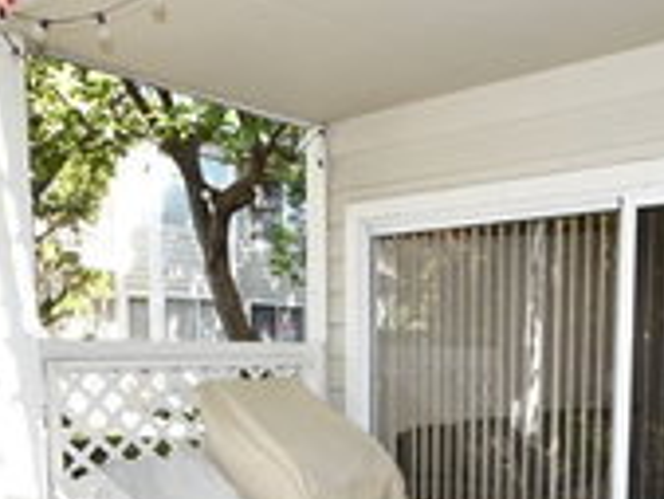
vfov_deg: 33.1
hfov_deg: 44.4
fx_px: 787
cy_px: 464
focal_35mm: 41
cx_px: 487
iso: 200
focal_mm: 10
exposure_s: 1/100
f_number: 5
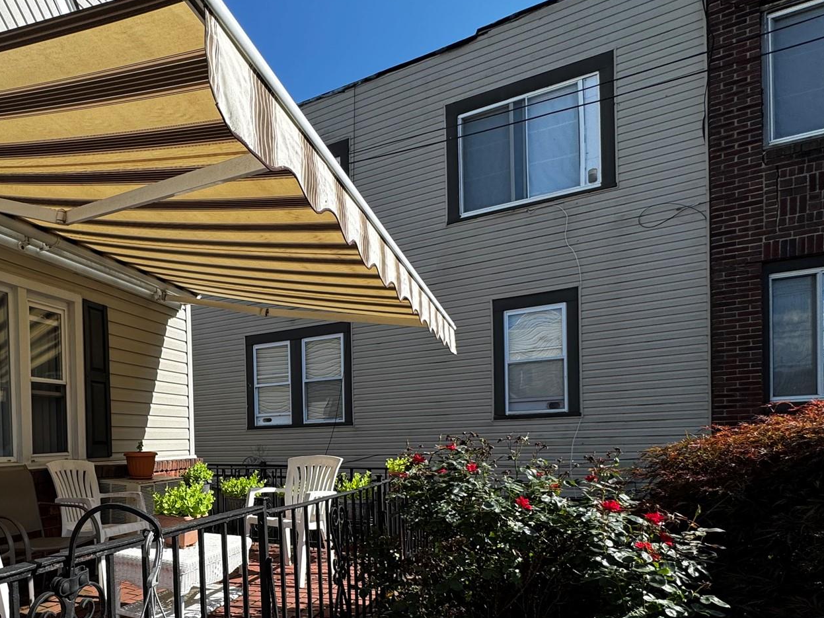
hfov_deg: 67.1
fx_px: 547
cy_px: 457
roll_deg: +1.7
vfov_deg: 56.2
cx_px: 167
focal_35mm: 23
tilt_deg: -1.0
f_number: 2.2
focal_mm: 2.22
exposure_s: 1/821
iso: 50
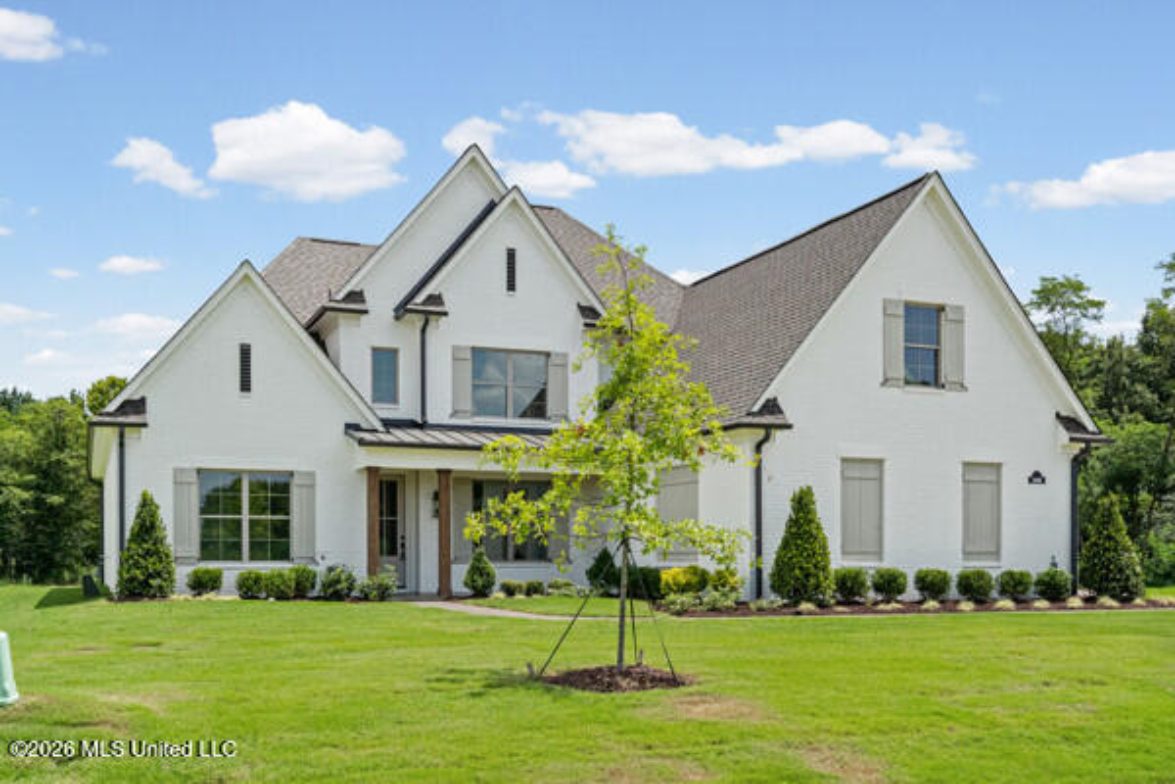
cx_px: 588
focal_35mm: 35
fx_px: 1142
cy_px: 392
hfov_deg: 54.4
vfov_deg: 37.9
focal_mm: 35
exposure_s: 1/3000
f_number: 9.5
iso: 1000
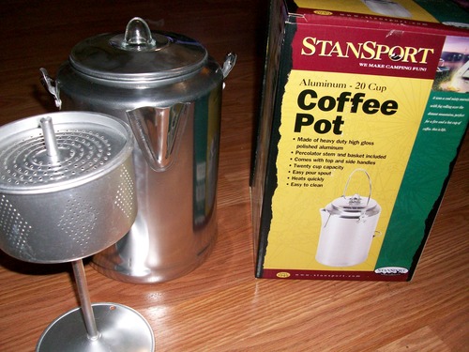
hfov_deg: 54.0
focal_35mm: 34
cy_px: 176
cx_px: 234
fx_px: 461
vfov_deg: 41.8
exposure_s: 1/60
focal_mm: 5.7
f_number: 2.8
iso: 160
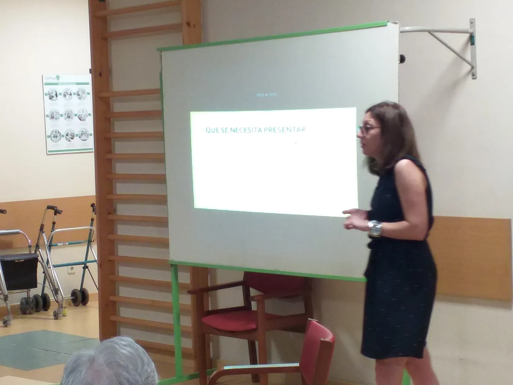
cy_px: 192
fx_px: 385
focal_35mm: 26
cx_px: 256
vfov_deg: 53.1
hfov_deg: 67.3
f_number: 1.9
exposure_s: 1/33
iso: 160
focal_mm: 3.6
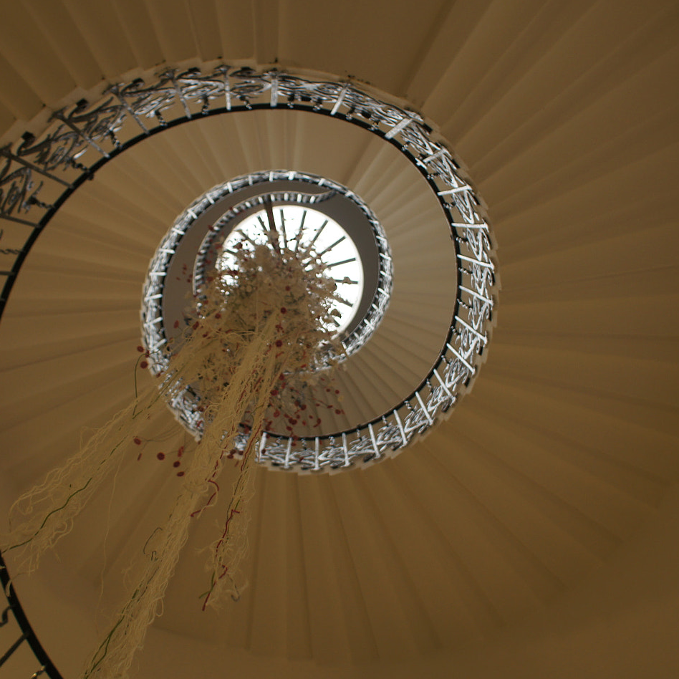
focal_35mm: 43
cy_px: 313
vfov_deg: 39.1
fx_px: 954
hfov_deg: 39.1
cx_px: 310
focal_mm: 20
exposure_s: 1/40
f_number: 4
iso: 160
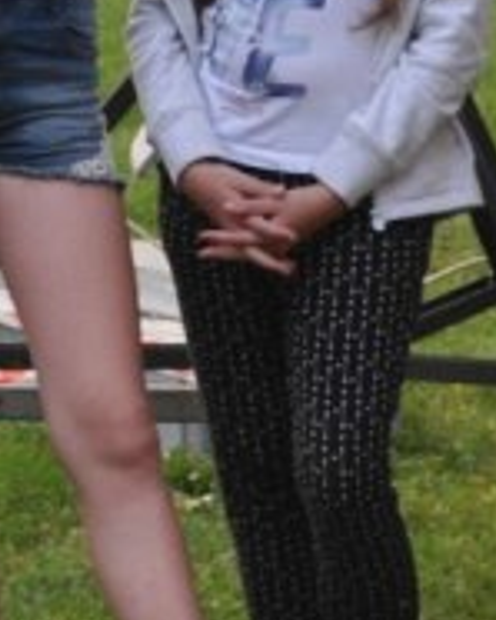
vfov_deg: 5.3
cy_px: -162
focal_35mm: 363
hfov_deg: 4.2
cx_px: -614
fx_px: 6655
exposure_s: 1/60
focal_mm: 40
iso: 800
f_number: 5.3
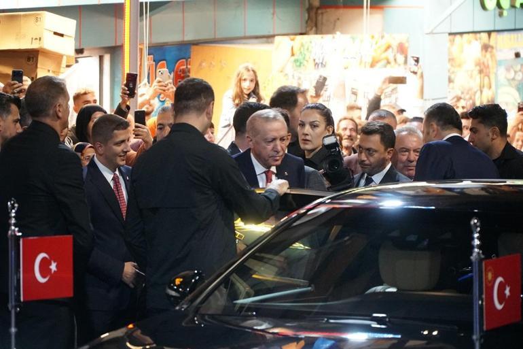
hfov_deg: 13.0
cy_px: 174
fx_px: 2287
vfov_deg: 8.7
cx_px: 262
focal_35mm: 158
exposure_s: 1/60
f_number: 4
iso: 5000
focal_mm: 105
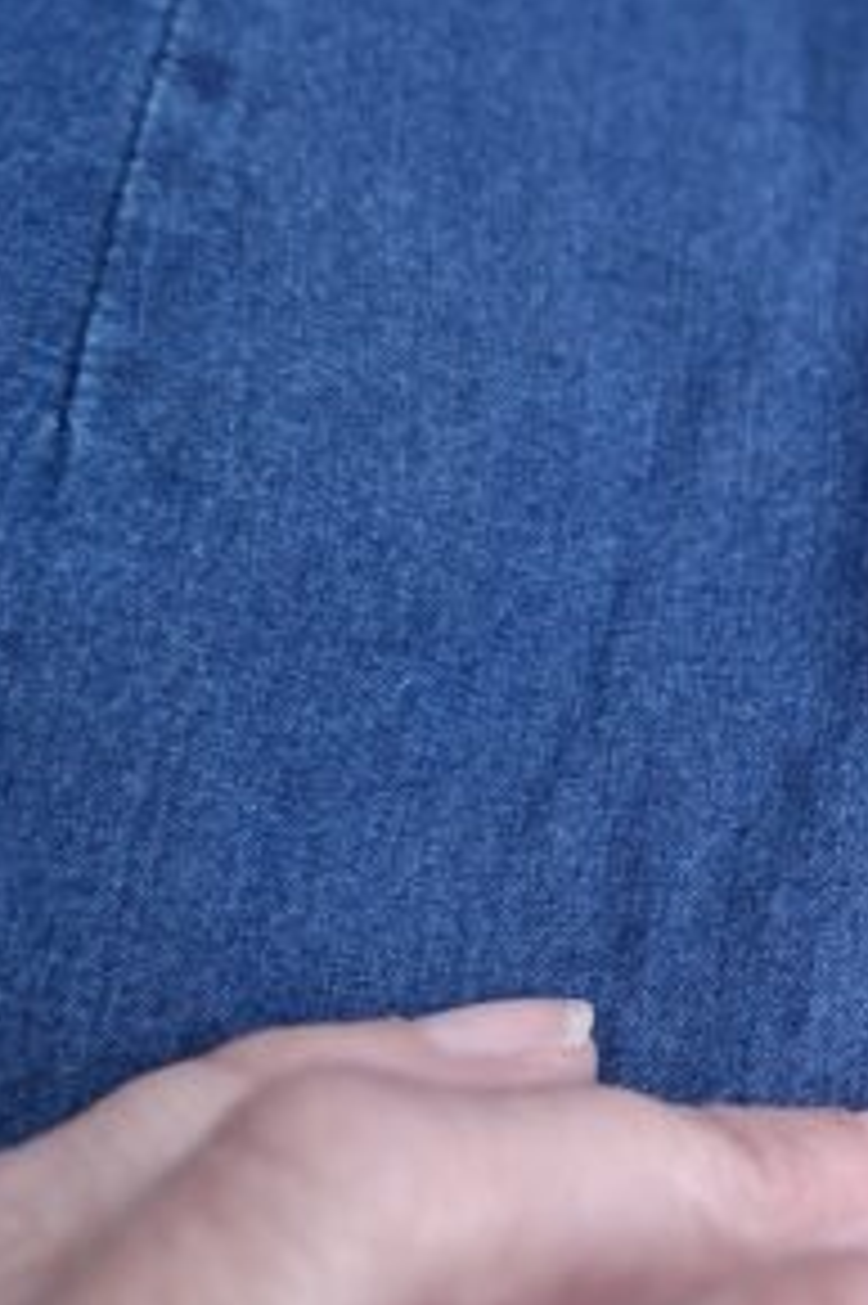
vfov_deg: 30.4
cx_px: 1223
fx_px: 2390
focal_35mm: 66
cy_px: 842
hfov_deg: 18.7
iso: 160
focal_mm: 5.54
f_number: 1.8
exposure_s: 1/50
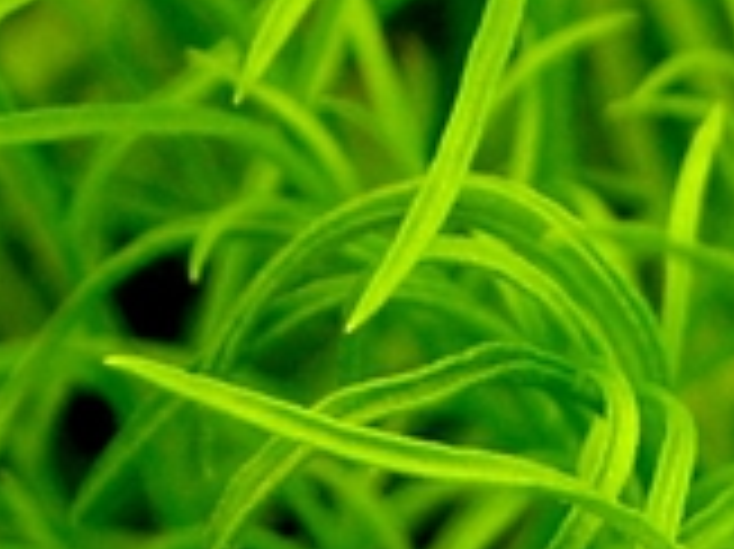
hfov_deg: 2.9
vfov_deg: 2.1
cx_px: 905
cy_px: 752
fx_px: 14684
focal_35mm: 693
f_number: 3.7
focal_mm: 27.3
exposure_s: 1/87.5
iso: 50
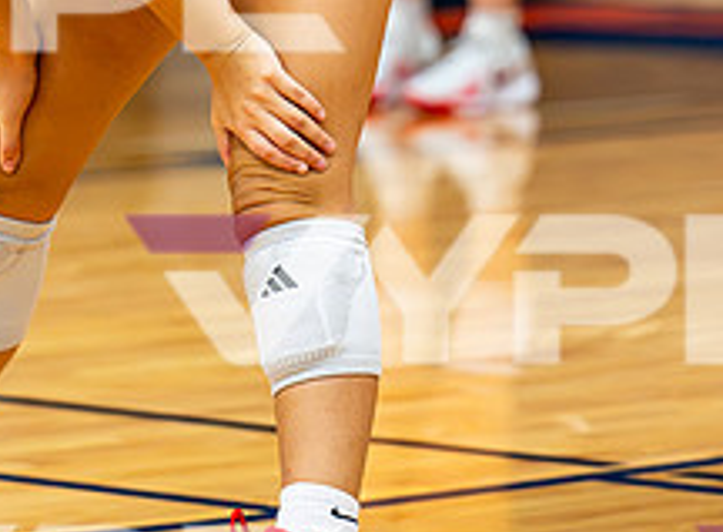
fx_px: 8154
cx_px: -18
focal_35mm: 393
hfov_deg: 5.1
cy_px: 22
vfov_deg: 3.7
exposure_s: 1/800
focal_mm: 125
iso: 2500
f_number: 2.8
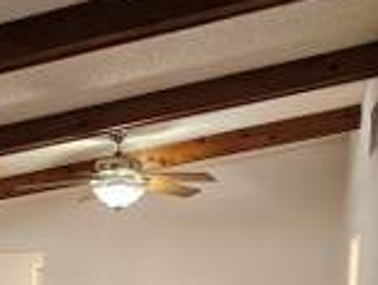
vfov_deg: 19.0
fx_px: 777
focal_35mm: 71
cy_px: 385
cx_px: 88
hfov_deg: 26.9
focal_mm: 6.3
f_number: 1.7
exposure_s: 1/120
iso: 400
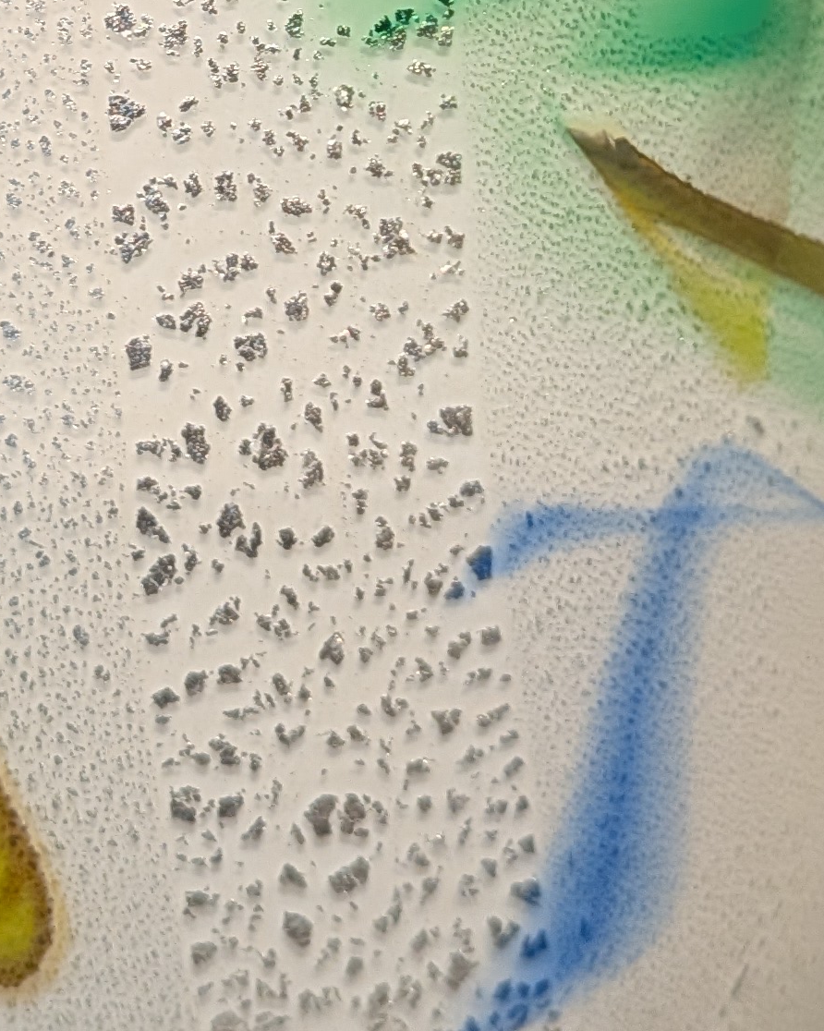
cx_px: 265
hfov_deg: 18.2
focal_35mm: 84
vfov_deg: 21.8
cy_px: -48
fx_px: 2562
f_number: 1.7
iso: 28
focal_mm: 4.53
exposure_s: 1/220
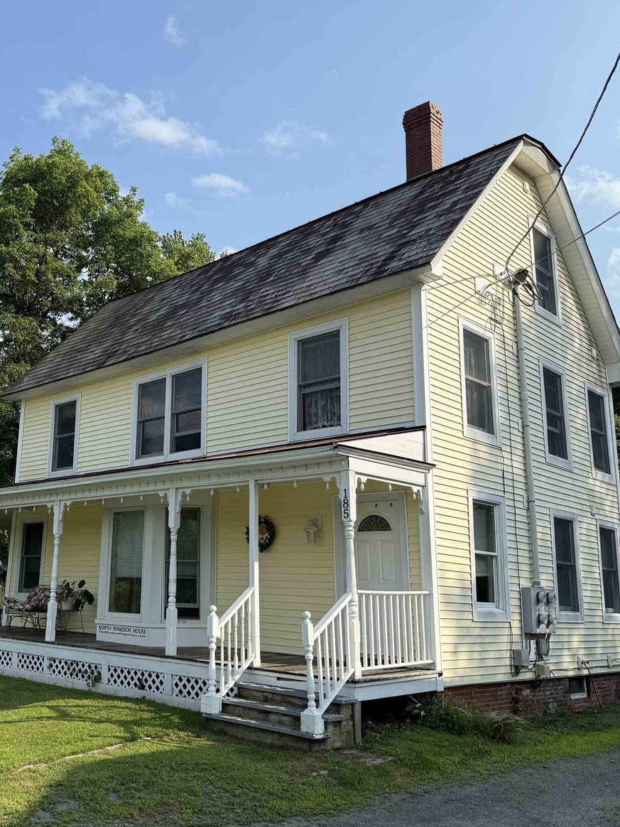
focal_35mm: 33
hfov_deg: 41.2
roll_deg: -2.5
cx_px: 129
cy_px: 414
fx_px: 788
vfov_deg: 55.4
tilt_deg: +12.6
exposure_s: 1/3584
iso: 80
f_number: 1.78
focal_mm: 6.76
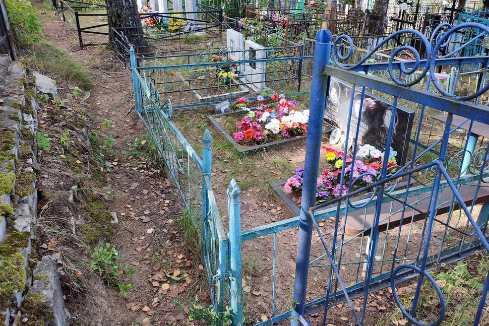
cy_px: 136
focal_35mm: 27
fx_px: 367
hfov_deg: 67.4
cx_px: 248
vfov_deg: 47.7
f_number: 1.9
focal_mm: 6.04
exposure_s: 1/50
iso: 74
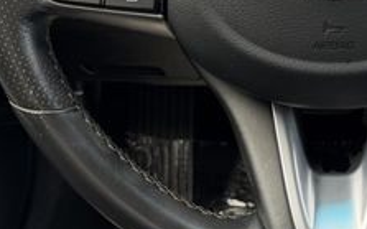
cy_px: -38
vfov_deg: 17.1
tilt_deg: -24.2
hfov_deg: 27.5
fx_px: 730
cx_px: 309
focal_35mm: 73
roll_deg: +2.3
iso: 80
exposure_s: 1/173
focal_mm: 6.76
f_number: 1.78
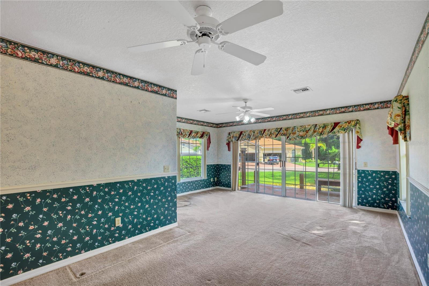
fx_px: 179
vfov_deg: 77.3
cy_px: 143
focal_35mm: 15
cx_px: 214
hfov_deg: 100.4
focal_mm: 10
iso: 200
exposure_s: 1/13
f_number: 10
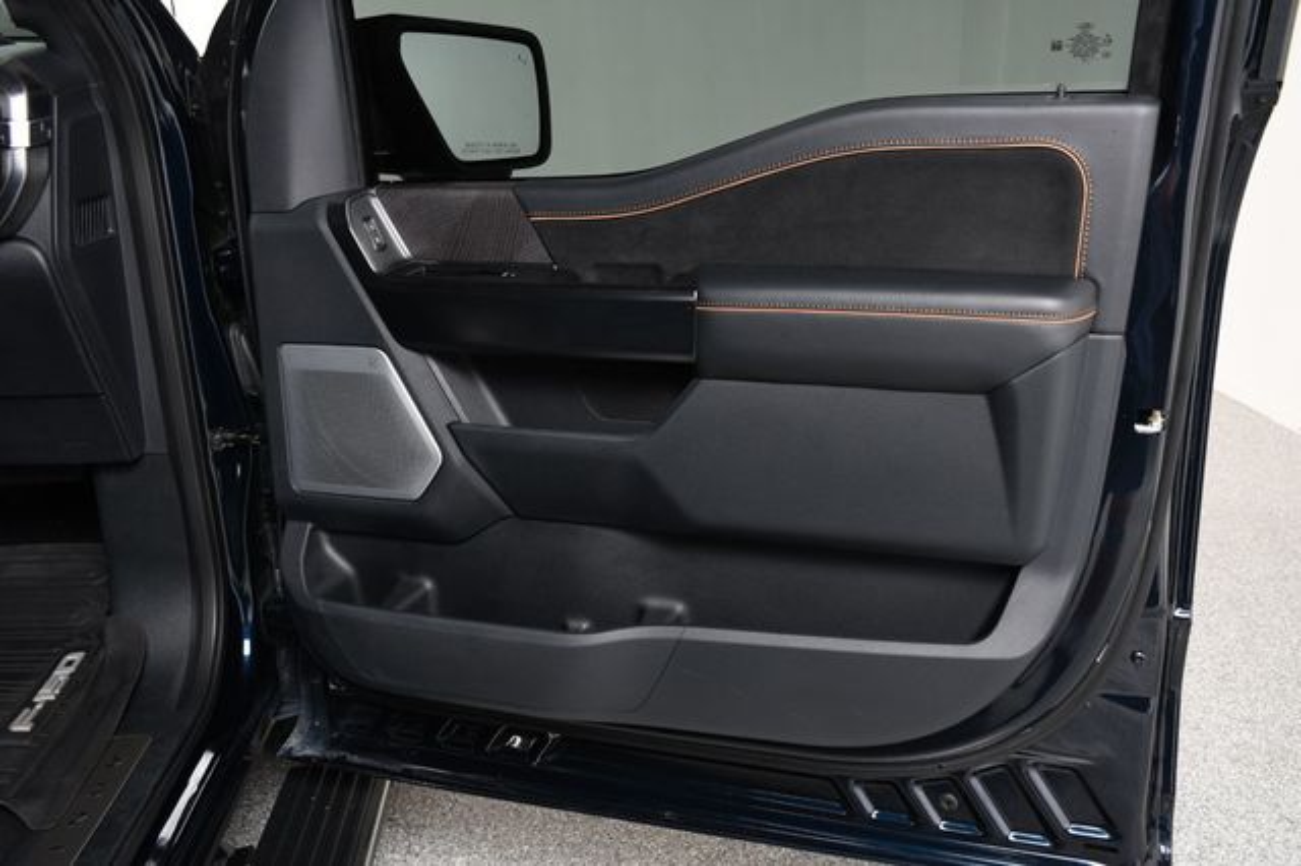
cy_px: 433
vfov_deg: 39.9
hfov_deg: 57.2
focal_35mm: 33
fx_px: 1192
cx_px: 650
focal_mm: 22
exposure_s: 1/100
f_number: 5
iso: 100
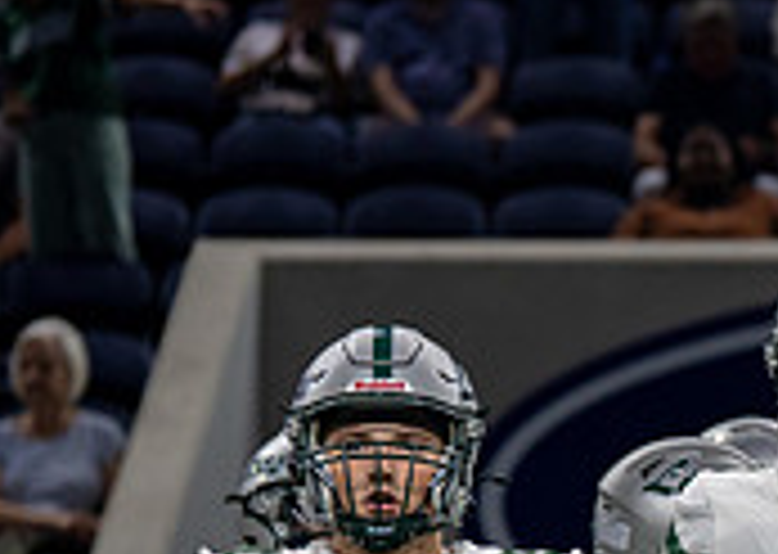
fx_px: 10523
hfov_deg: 4.2
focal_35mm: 477
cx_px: 1279
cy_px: 797
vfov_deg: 3.0
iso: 500
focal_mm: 109
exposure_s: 1/500
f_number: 2.8
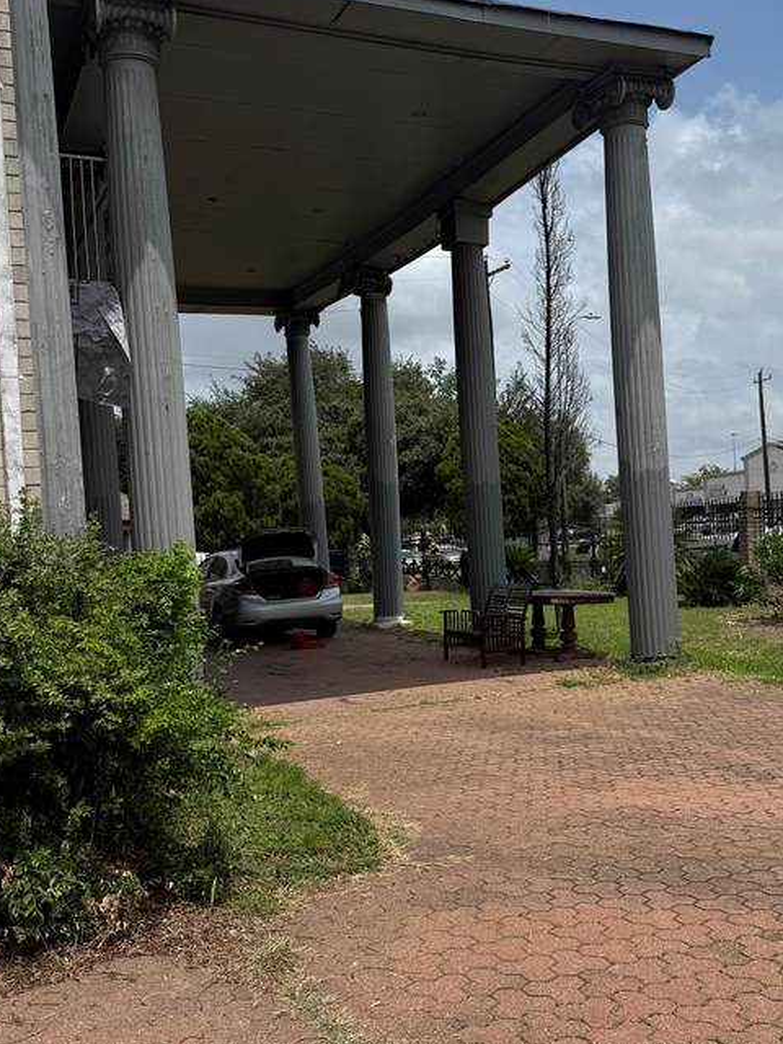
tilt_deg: +1.3
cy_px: 533
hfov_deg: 39.5
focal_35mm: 36
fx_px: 1086
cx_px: 460
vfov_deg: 51.4
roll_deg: +3.9
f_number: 1.78
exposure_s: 1/8130
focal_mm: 6.76
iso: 80
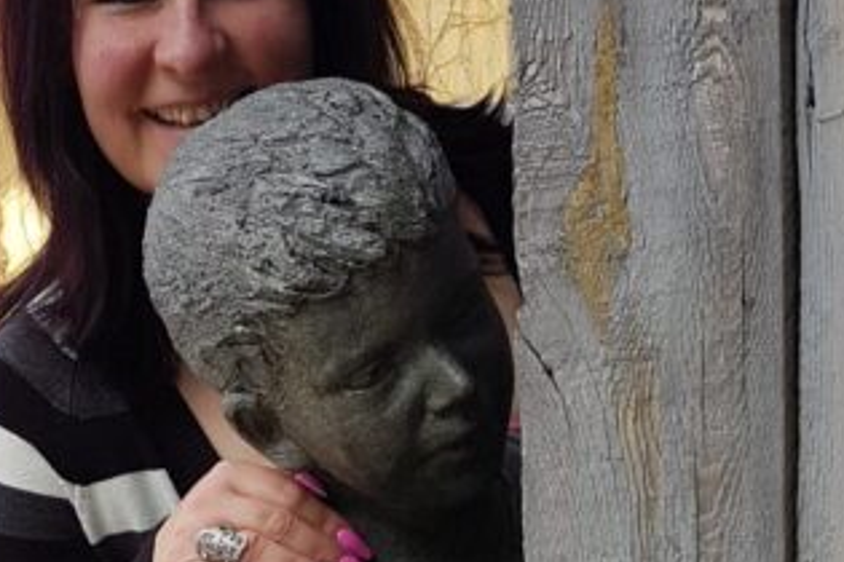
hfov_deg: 22.8
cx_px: 177
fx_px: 2063
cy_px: 918
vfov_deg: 14.2
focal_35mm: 88
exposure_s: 1/670
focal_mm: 4.2
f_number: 1.7
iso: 40
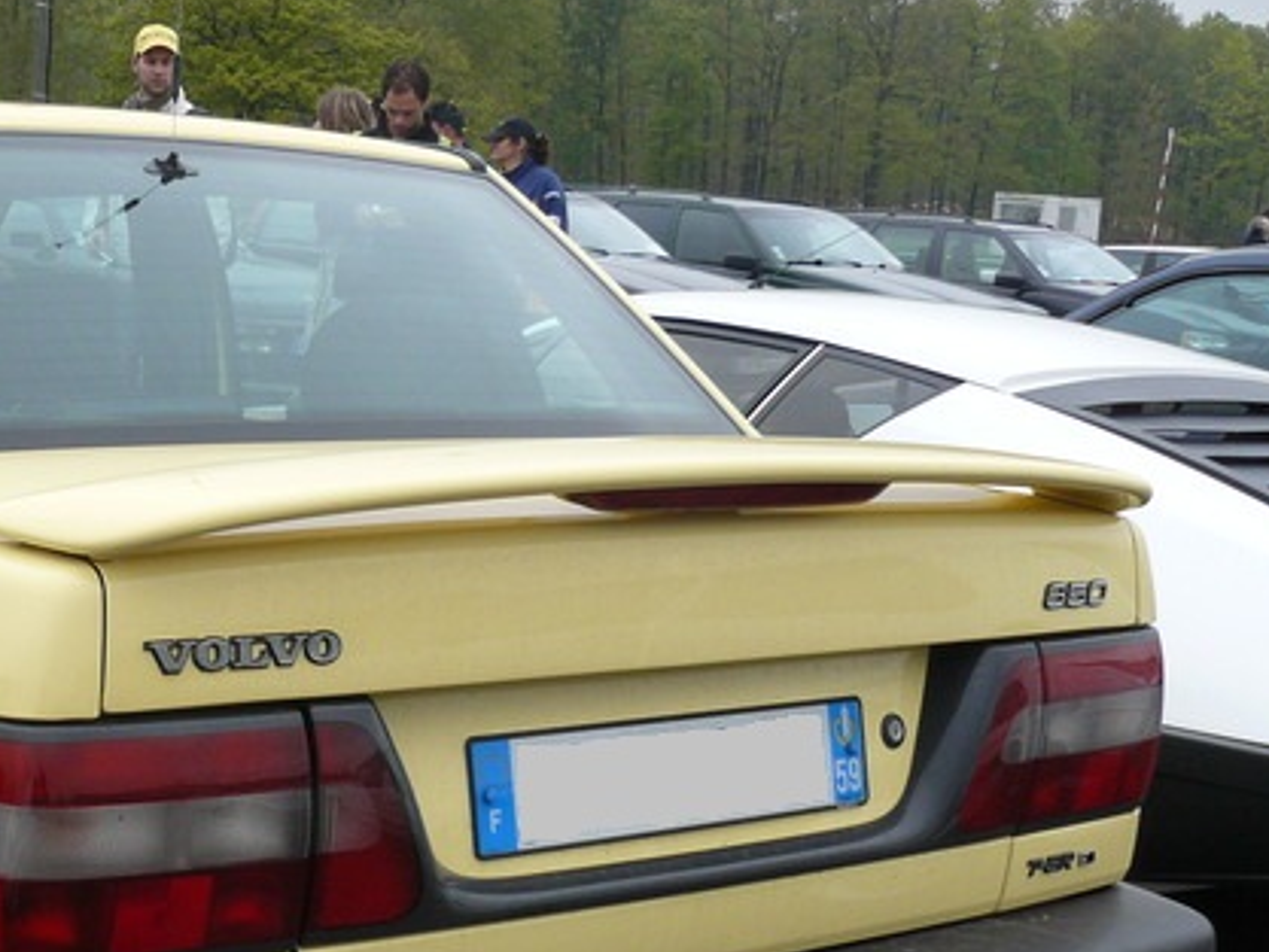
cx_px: 143
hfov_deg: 27.2
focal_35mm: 69
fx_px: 2530
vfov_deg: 21.1
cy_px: 724
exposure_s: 1/200
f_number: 4
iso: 100
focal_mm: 6
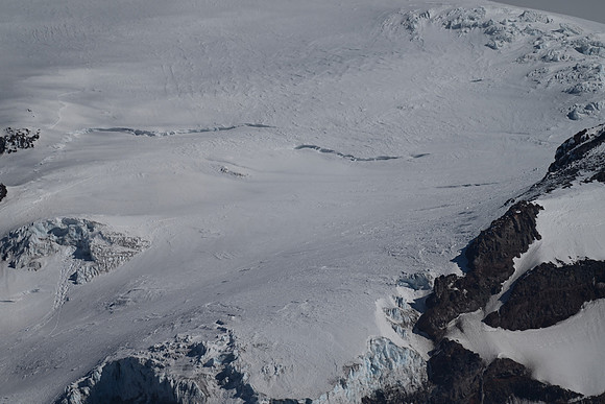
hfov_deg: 3.4
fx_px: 10085
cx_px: 302
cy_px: 202
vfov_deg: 2.3
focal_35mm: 600
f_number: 6.3
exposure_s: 1/2500
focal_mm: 600
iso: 100
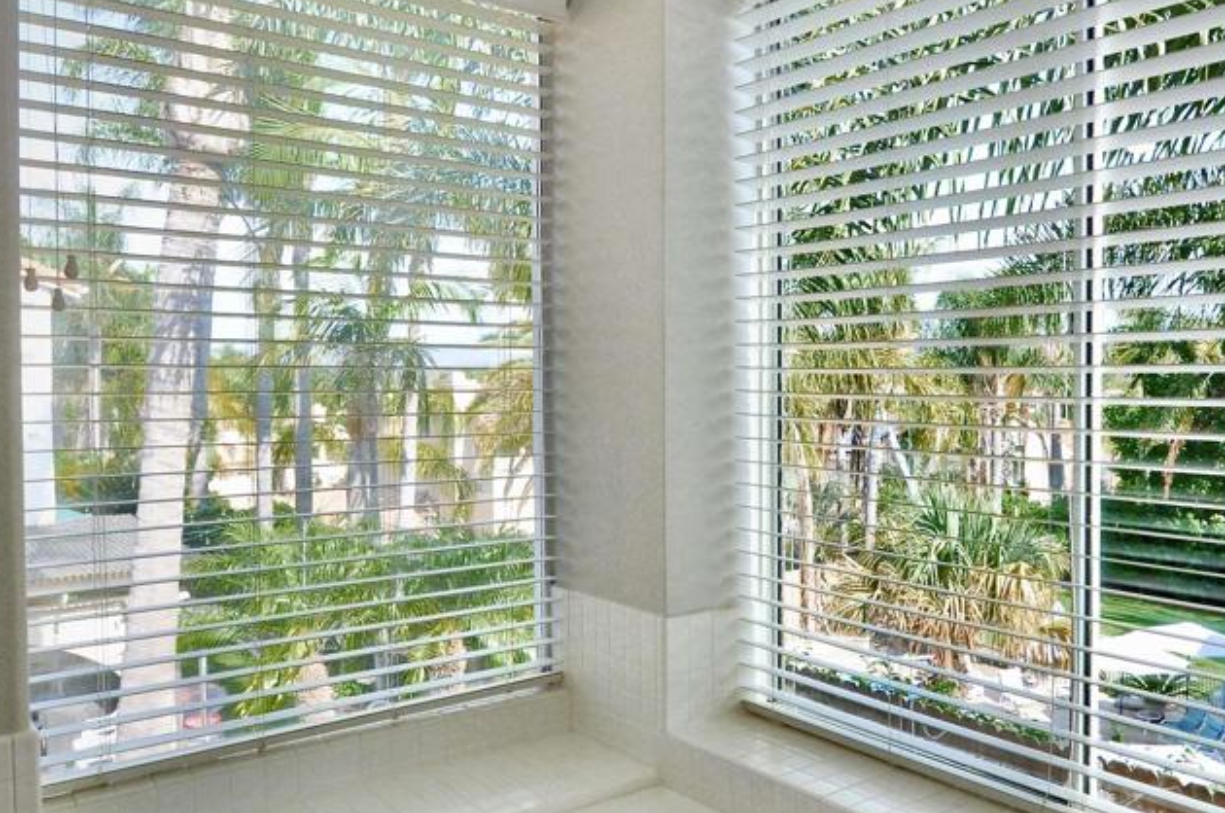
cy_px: 519
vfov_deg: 47.5
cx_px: 782
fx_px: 911
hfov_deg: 66.6
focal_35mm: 27
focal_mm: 11
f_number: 5.6
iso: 200
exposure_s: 1/125
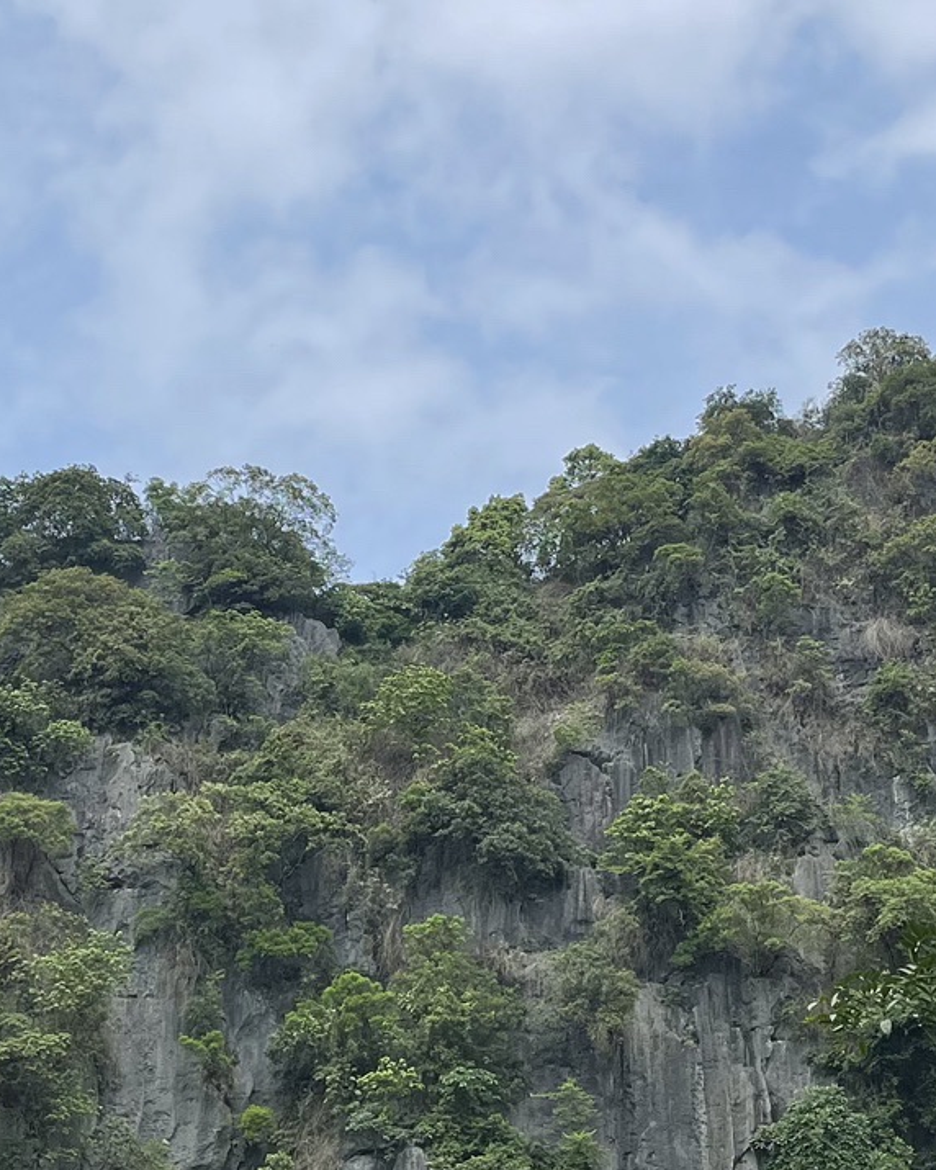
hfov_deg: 21.5
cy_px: 704
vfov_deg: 26.7
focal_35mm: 71
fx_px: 2459
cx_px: 319
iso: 32
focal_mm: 5.1
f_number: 1.6
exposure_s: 1/4348
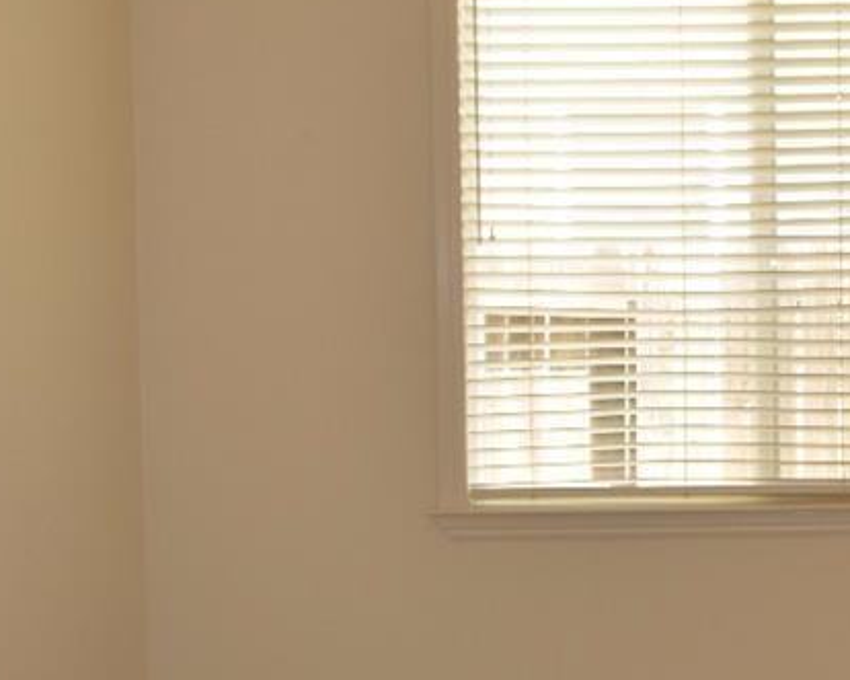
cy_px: 310
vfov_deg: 29.7
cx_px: 760
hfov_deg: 34.7
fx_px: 1283
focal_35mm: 51
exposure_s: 1/60
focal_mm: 10
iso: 220
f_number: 4
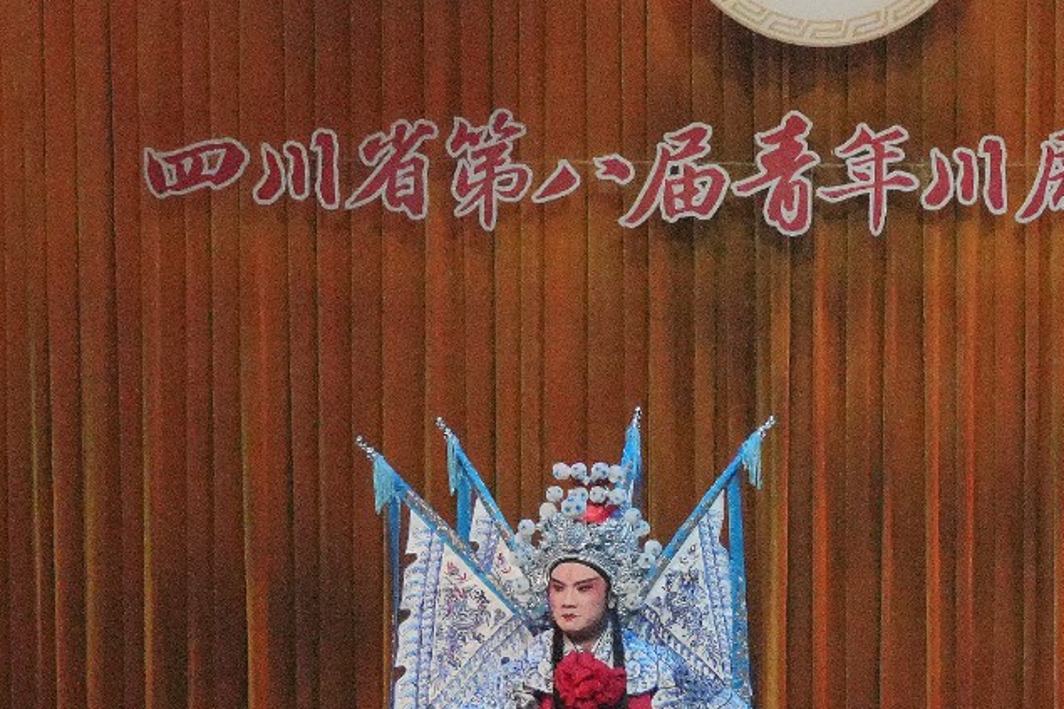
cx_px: 1121
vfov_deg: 10.5
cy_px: 633
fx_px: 3841
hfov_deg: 15.4
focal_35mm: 130
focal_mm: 59
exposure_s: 1/1250
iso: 12800
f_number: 10
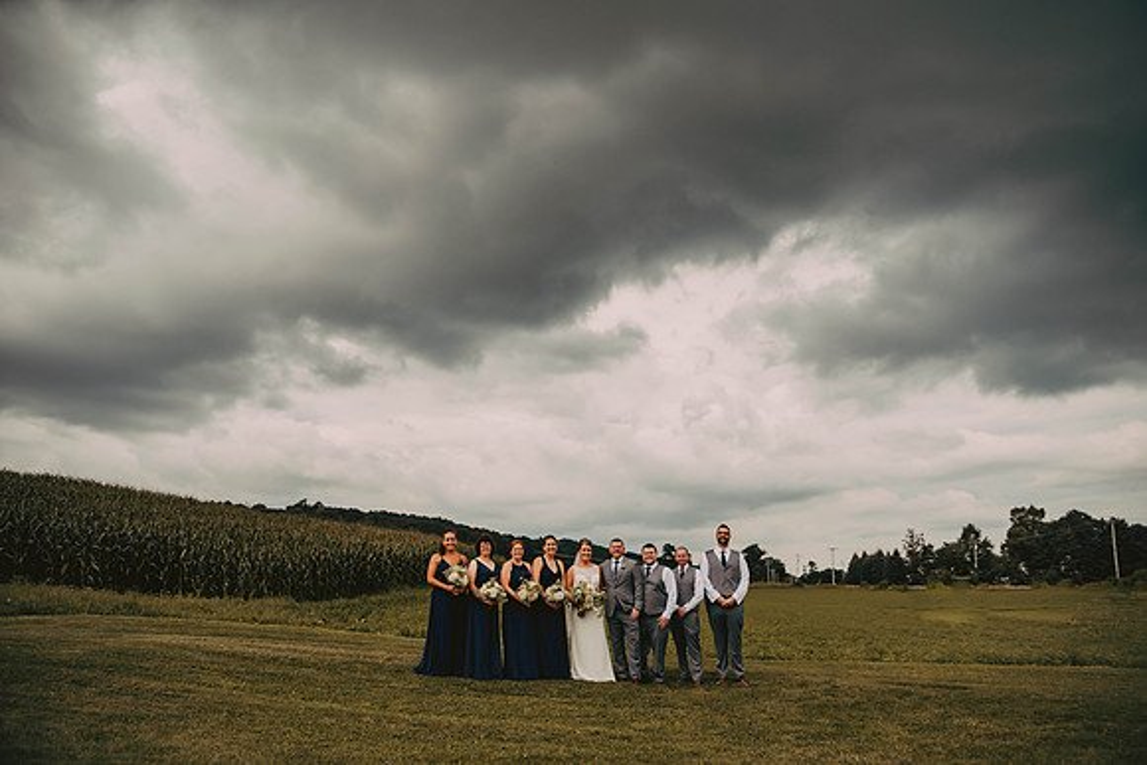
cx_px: 574
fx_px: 892
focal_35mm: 28
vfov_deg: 46.4
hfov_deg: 65.5
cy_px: 382
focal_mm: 28
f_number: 2.8
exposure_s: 1/4000
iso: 250
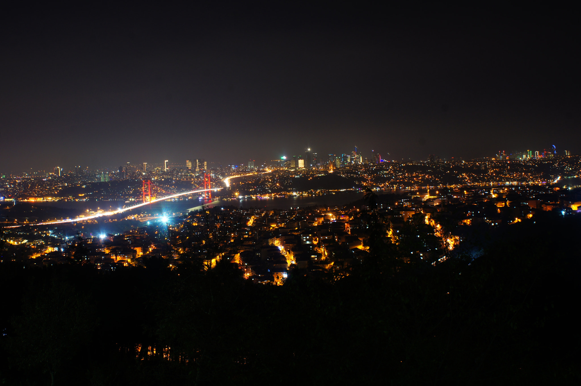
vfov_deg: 36.8
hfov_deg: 53.2
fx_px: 580
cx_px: 290
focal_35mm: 36
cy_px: 193
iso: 100
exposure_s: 30
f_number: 13
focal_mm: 24
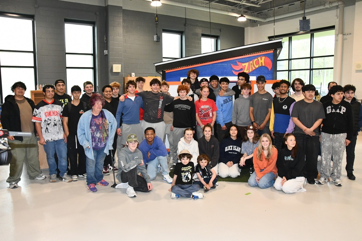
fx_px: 272
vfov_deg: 47.9
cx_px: 181
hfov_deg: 67.4
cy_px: 120
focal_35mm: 27
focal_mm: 18
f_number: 7.1
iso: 3200
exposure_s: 1/250
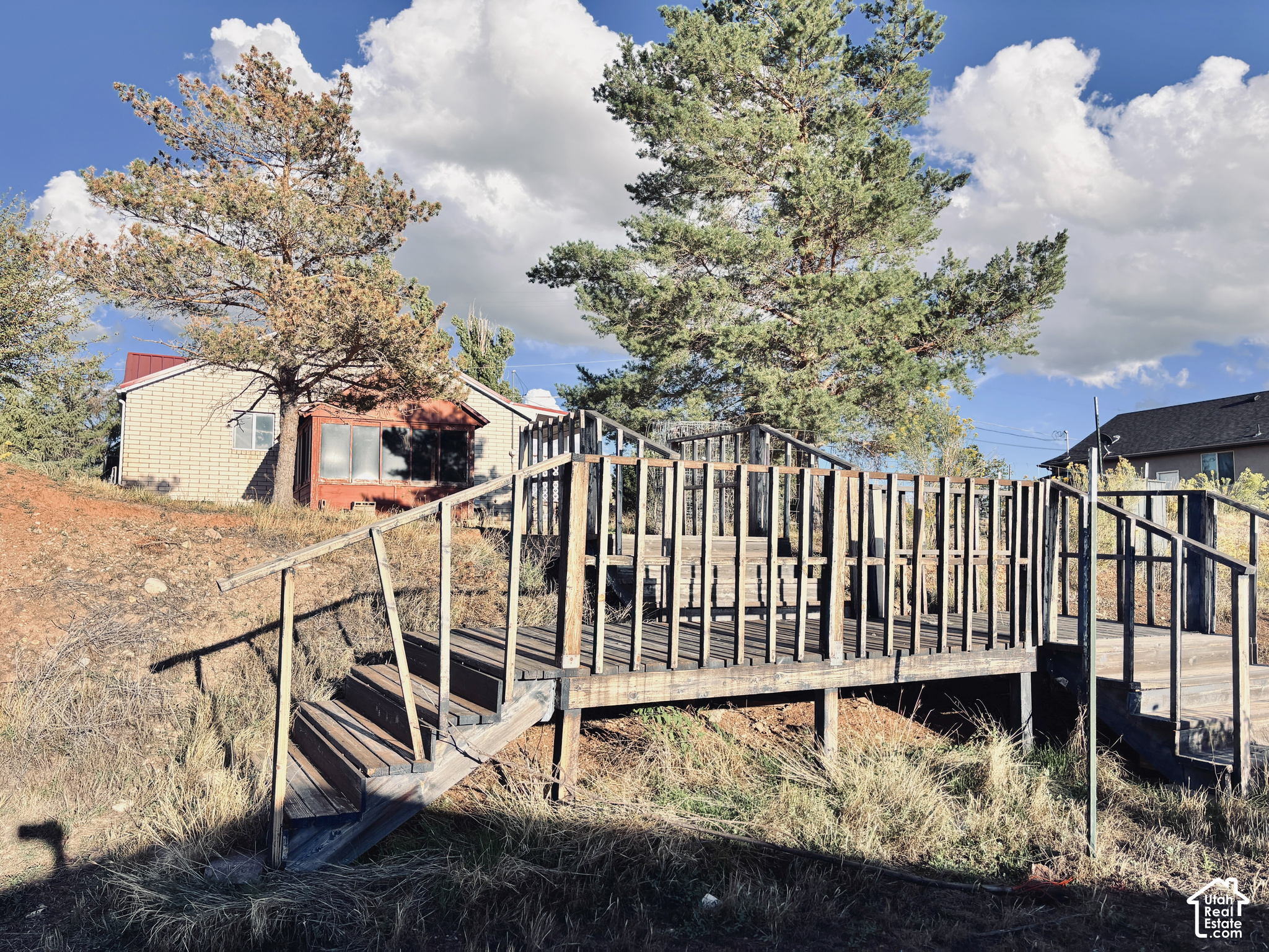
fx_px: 953
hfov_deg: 67.3
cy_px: 476
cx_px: 634
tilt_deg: +5.8
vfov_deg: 53.1
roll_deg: -0.9
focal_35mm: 26
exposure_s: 1/2242
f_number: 1.6
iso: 50
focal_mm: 5.96
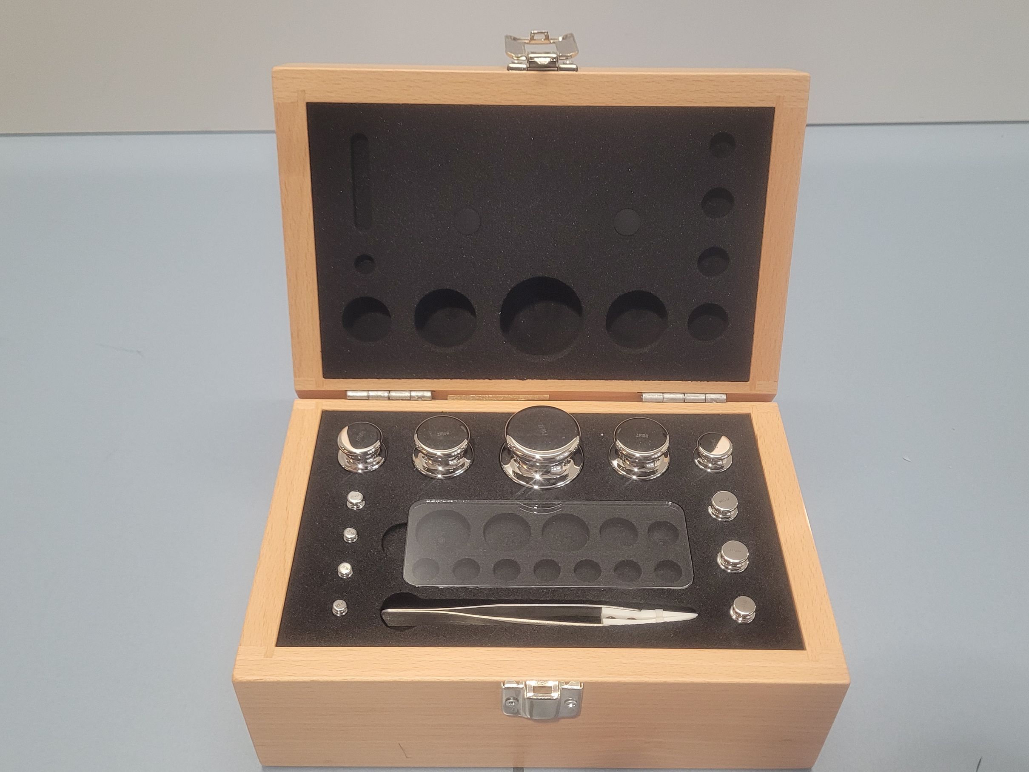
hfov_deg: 67.3
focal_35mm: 26
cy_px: 386
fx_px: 773
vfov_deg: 53.1
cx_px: 514
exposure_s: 1/100
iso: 320
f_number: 1.8
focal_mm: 5.4
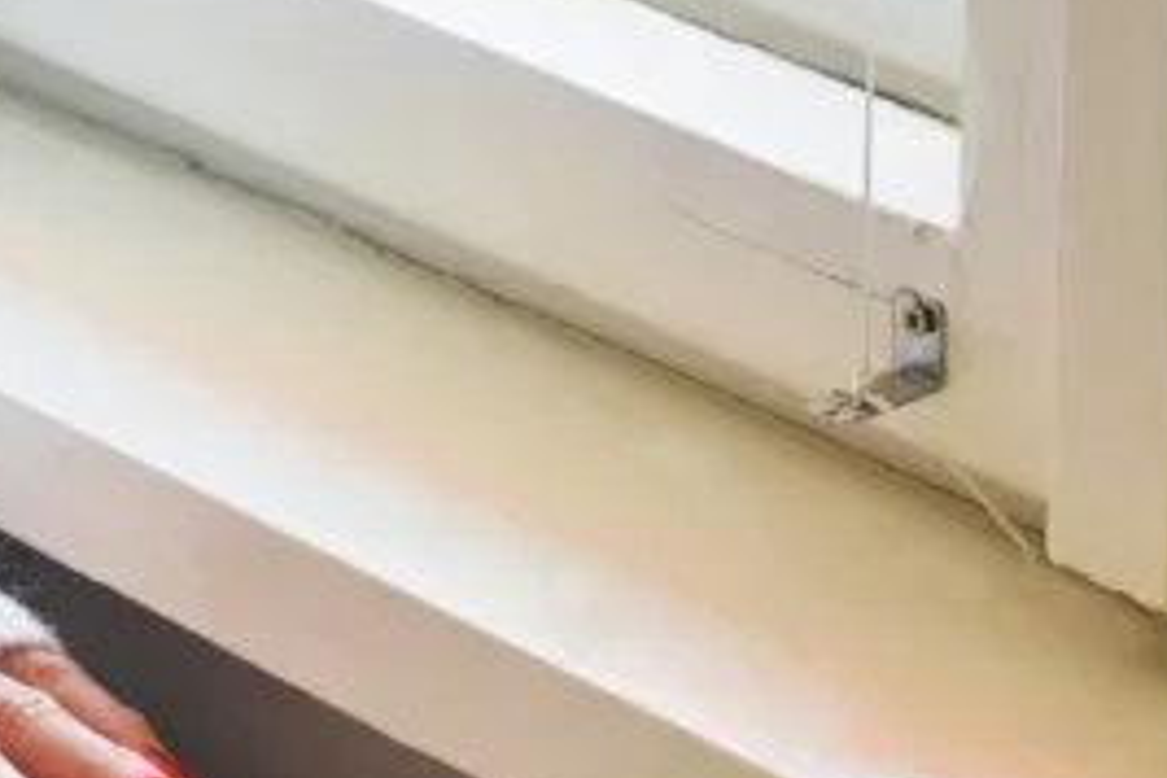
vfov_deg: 6.4
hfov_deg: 9.5
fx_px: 6979
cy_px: 774
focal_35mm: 215
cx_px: 92
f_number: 8
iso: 100
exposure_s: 1/4
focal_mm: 55
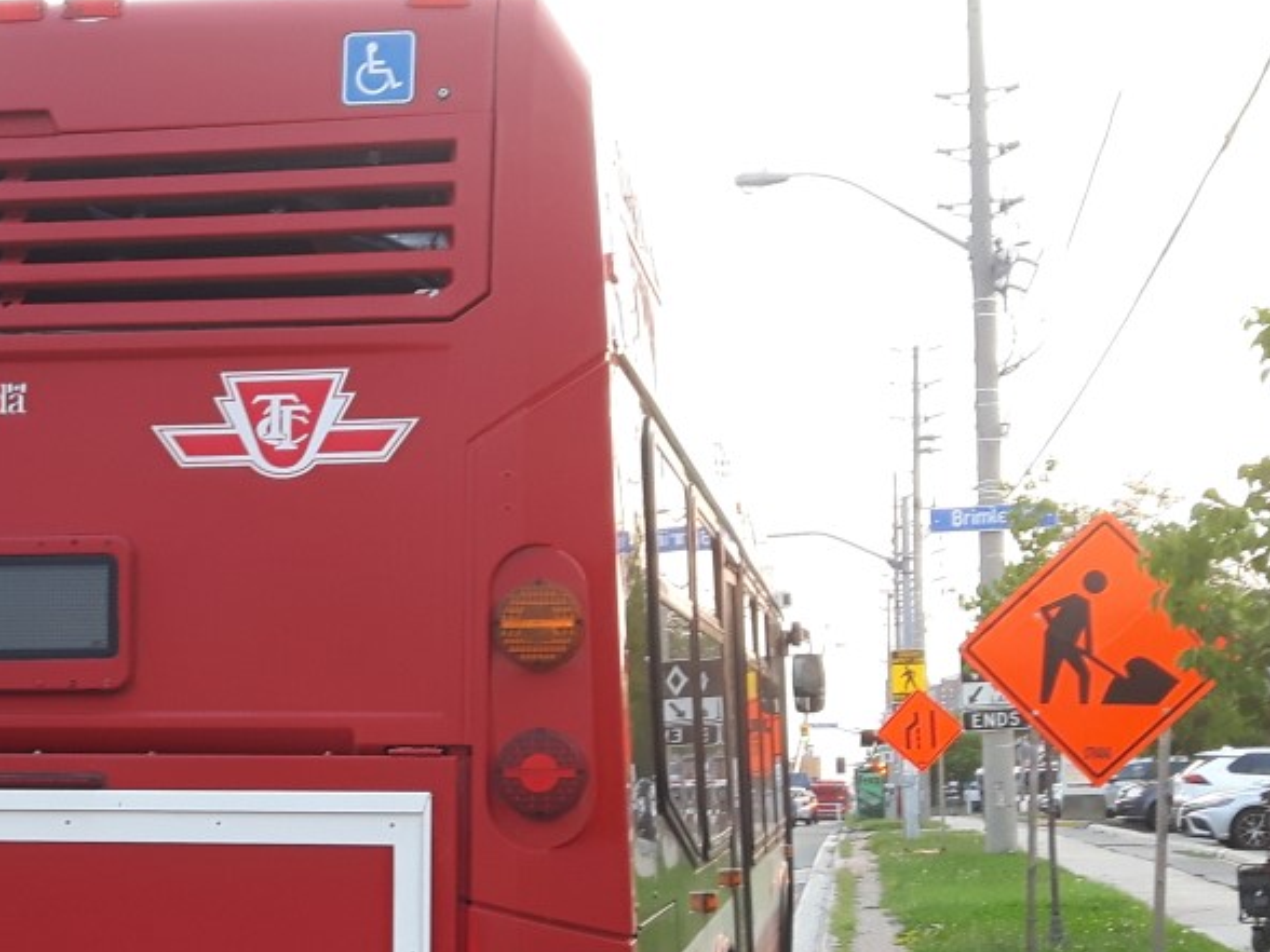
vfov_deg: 26.6
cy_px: 745
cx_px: 222
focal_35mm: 54
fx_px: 1981
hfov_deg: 34.3
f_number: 1.9
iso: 40
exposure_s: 1/100
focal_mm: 3.7
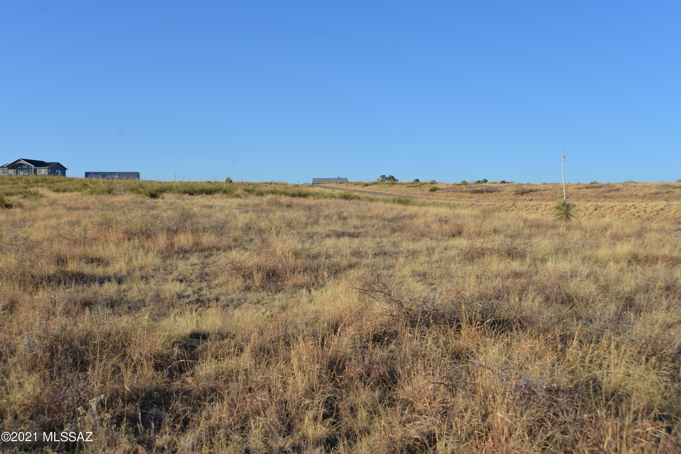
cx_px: 340
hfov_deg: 46.4
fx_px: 795
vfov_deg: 31.9
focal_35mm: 42
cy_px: 227
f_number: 8
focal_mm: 42
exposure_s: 1/250
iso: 100
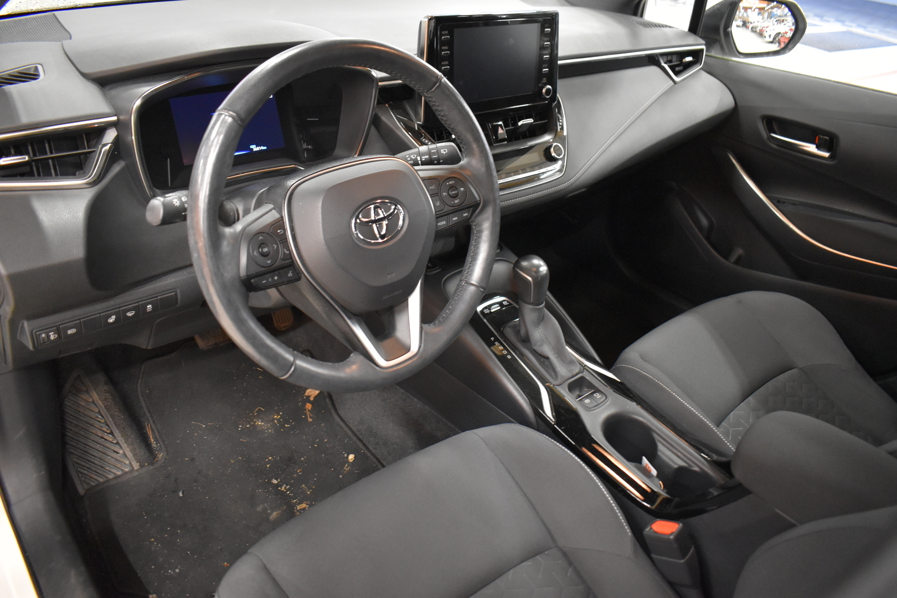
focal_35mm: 27
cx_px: 448
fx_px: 673
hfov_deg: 67.4
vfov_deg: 47.9
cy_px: 299
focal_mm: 18
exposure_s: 1/30
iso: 3200
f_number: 3.5
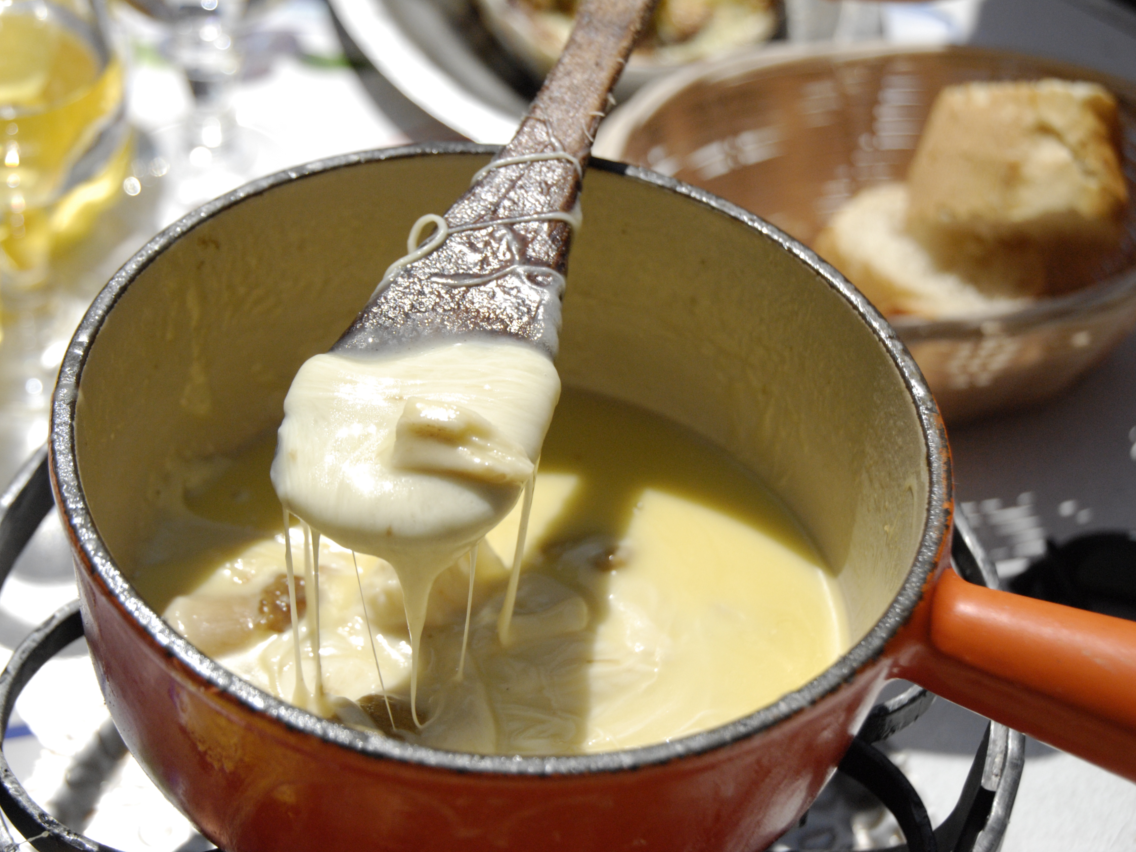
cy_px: 426
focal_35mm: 90
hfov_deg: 21.9
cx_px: 531
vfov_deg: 16.5
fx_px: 2939
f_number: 4.8
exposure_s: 1/8000
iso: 800
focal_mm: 55
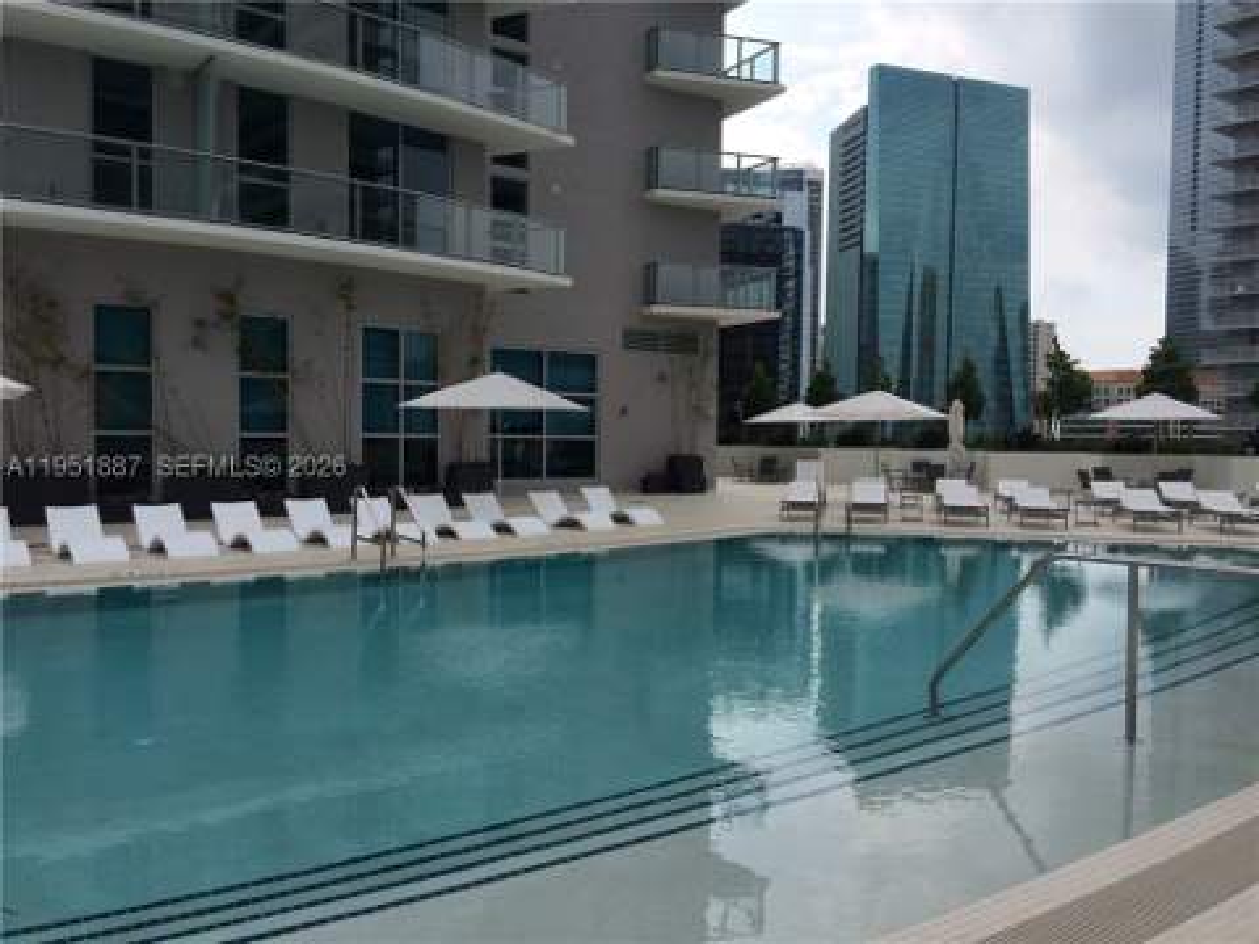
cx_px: 630
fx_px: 1055
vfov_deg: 48.2
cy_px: 472
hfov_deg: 61.7
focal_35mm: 29
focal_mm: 4.15
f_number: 2.2
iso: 32
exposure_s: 1/2415
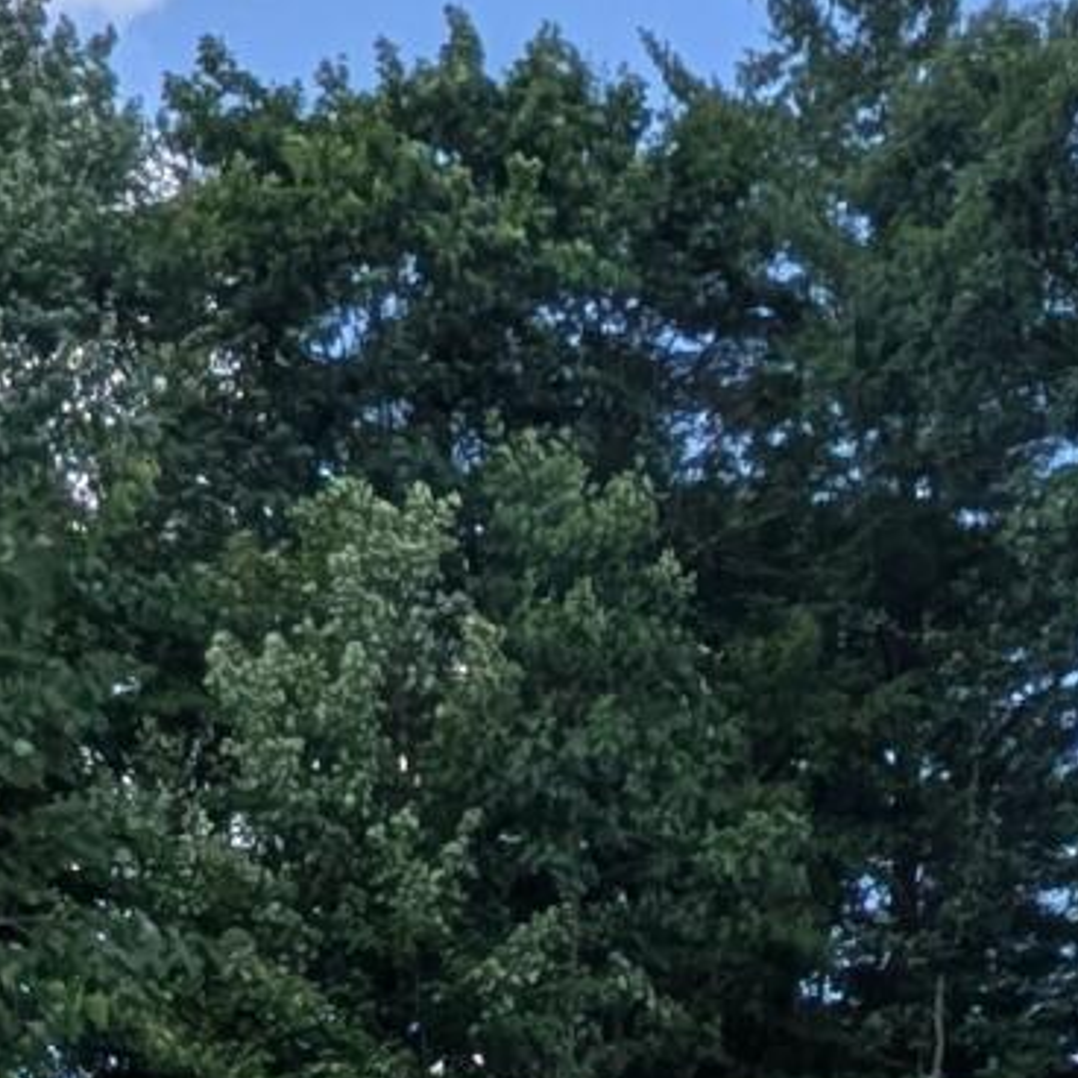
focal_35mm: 101
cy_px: 1881
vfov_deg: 15.1
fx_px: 3559
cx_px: 521
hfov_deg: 17.2
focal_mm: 1.83
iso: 58
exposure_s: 1/2137
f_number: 2.2
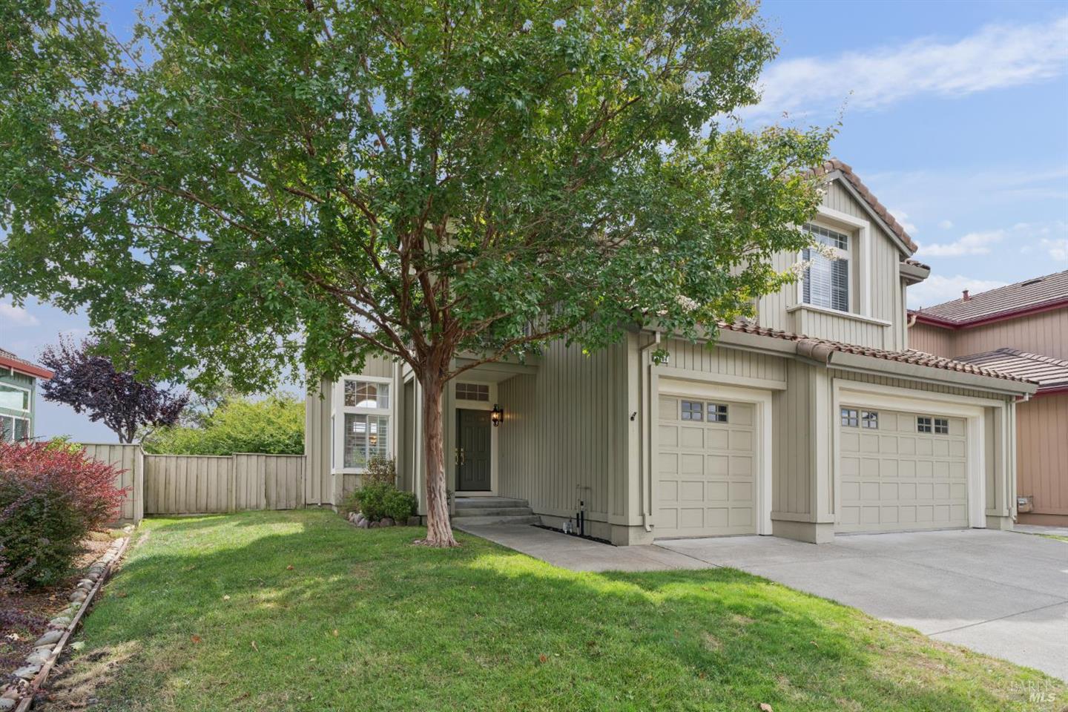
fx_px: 504
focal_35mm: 17
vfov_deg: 70.4
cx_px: 534
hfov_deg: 93.3
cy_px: 356
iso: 320
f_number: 11
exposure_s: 1/80
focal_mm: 17
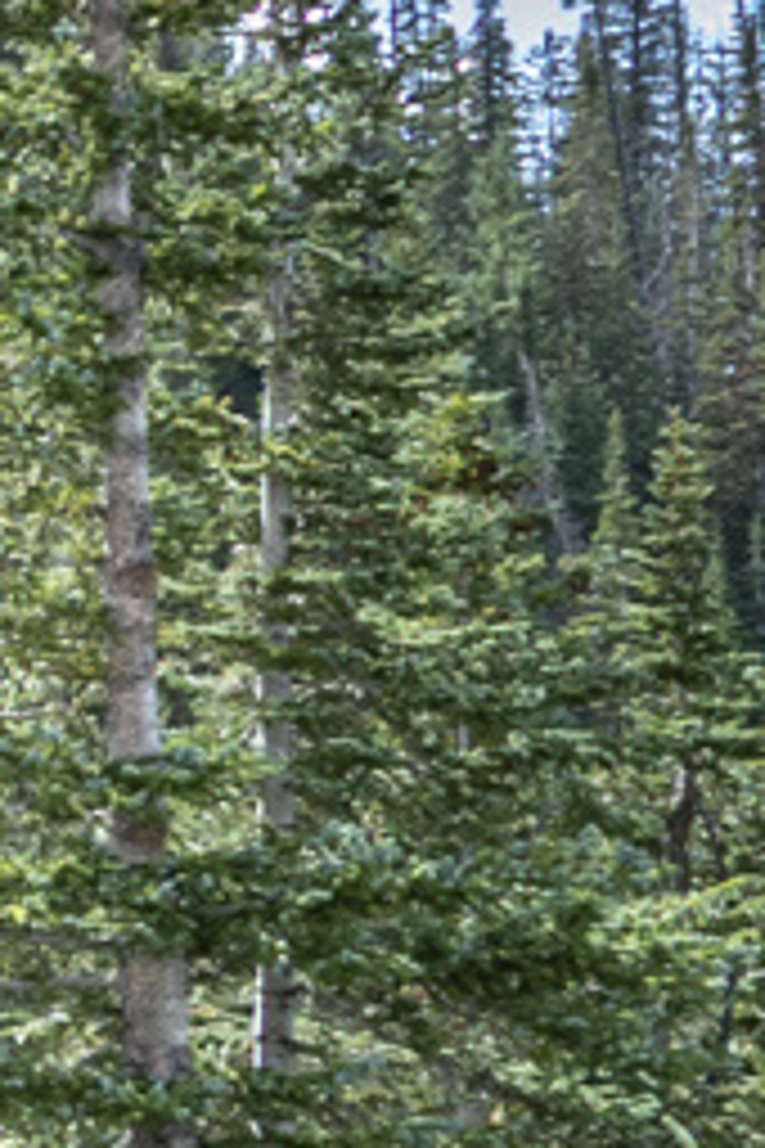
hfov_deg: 5.6
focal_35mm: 141
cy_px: 522
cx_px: -3492
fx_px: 4494
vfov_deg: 14.5
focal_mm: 18
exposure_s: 1/125
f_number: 10
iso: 320
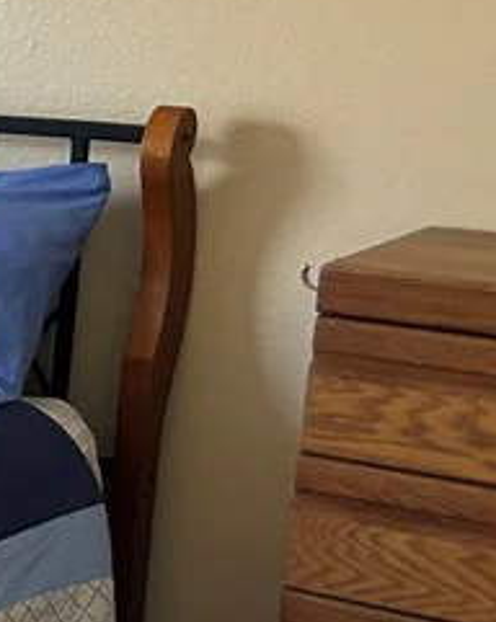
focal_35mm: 108
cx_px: -736
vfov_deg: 17.8
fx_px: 1987
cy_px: 374
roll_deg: +0.5
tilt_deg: -14.5
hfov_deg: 11.5
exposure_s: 1/60
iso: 160
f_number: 1.5
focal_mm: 5.7
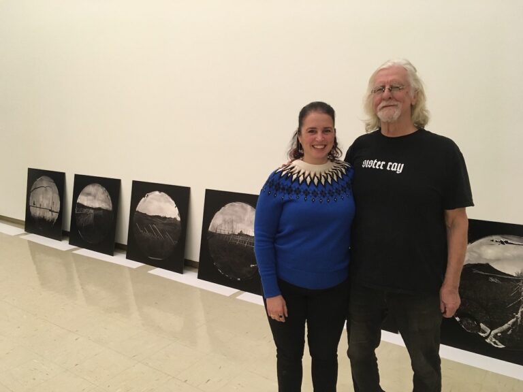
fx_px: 438
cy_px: 196
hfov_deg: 61.7
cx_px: 262
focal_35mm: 29
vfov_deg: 48.2
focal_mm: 4.15
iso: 160
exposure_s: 1/30
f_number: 2.2
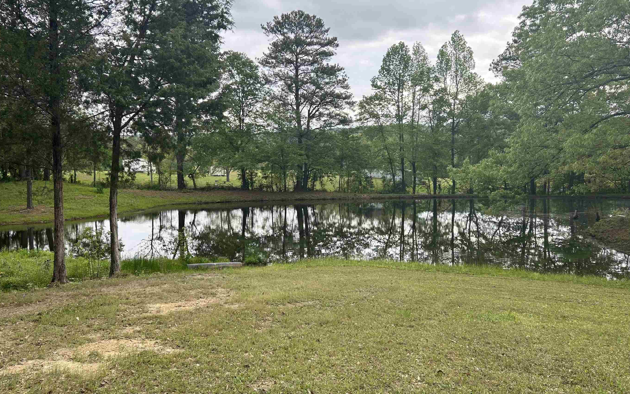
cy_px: 199
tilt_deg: -3.1
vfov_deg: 40.6
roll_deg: +0.3
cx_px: 304
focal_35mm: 31
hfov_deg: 61.2
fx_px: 532
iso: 50
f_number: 1.5
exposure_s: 1/873
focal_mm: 5.7
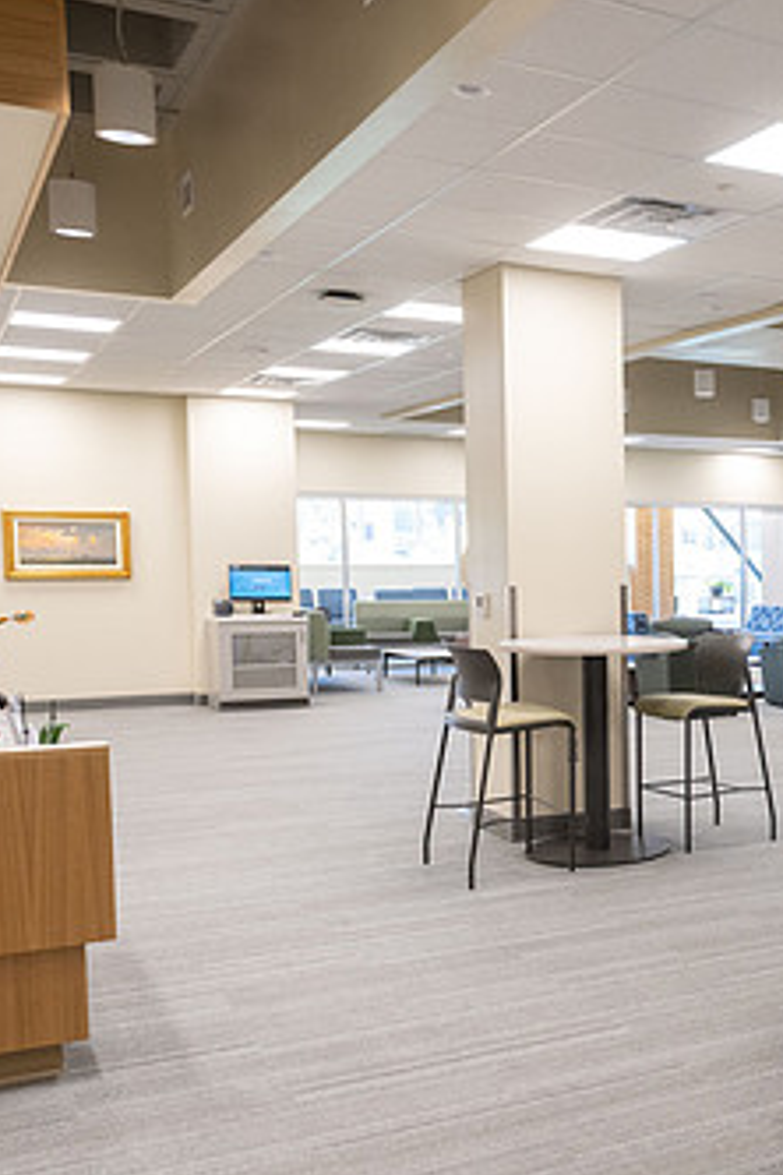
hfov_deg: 28.1
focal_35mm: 42
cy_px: 674
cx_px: 923
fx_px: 1370
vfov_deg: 46.3
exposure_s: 1/100
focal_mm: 24
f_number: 5
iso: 1600
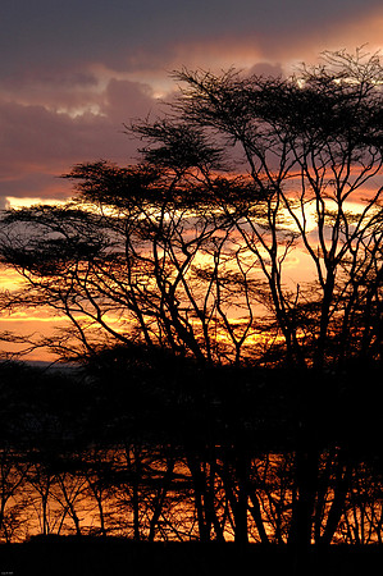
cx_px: 192
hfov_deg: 7.6
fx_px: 2879
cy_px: 288
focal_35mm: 180
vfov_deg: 11.4
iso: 400
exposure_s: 1/60
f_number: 4.8
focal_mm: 120
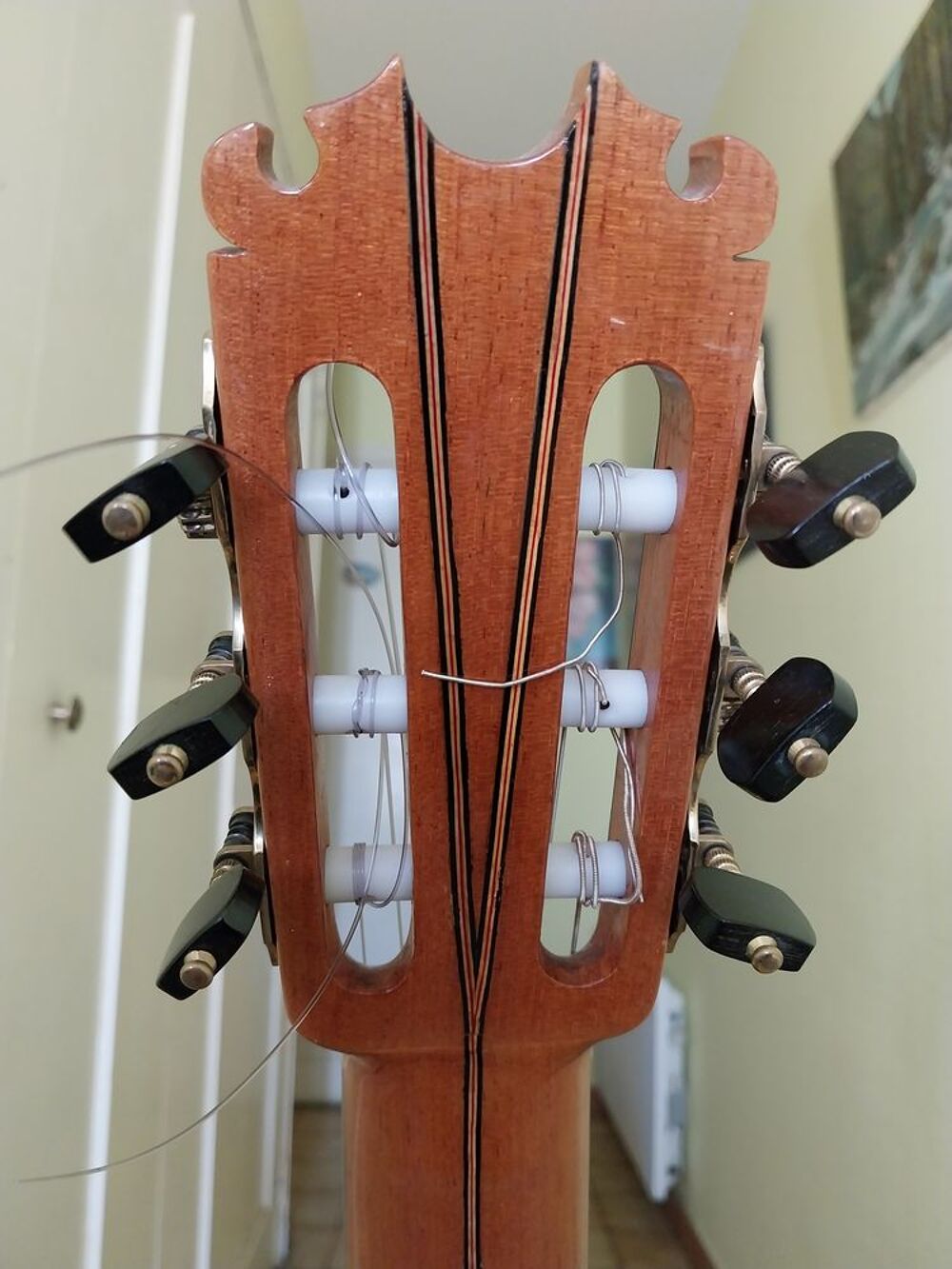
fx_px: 953
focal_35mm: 26
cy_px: 634
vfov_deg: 67.3
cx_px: 476
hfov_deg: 53.1
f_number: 1.8
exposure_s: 1/33.3
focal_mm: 4
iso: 320
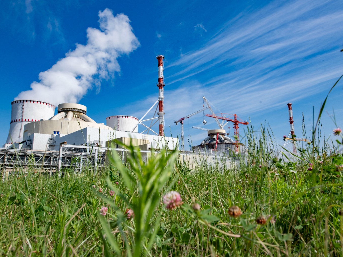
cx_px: 181
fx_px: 287
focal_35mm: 29
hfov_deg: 61.6
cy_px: 129
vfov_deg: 48.2
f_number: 13
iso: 400
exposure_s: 1/500
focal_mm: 24
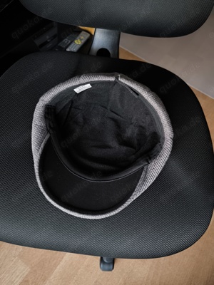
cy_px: 142
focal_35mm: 24
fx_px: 198
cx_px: 107
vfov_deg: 71.6
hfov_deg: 56.8
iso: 1600
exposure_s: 1/20
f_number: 1.9
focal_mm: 6.92
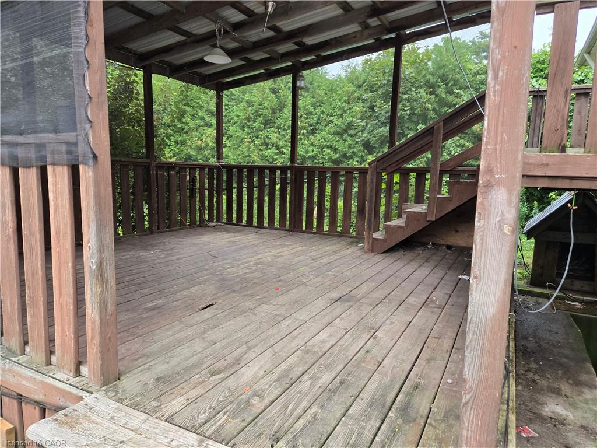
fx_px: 397
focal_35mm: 23
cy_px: 224
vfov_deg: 58.9
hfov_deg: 73.9
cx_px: 298
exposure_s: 1/180
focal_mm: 5.4
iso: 160
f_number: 1.8
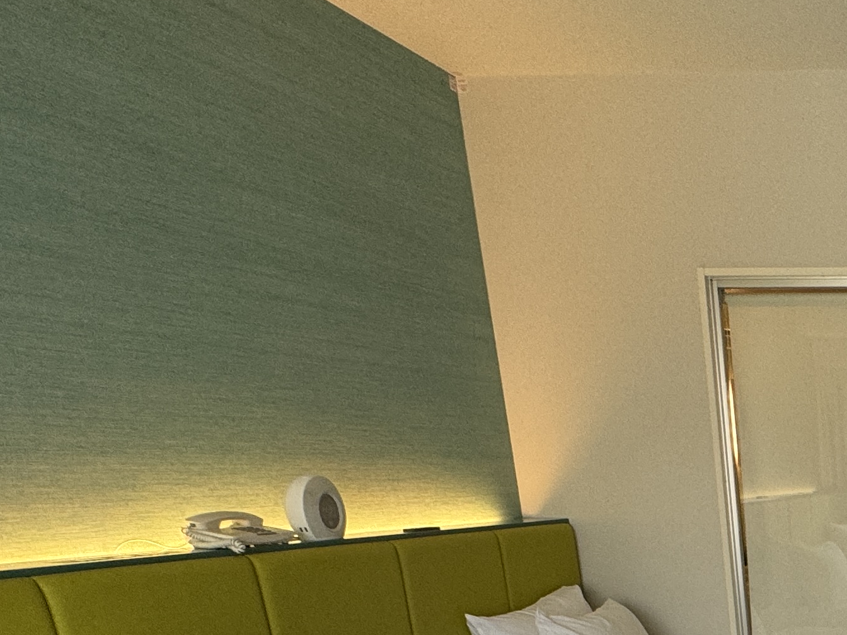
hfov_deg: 34.8
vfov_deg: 28.1
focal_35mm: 42
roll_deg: -0.3
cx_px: 1035
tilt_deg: -19.5
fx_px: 1028
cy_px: 832
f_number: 2.2
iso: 100
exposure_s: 1/120
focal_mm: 2.22
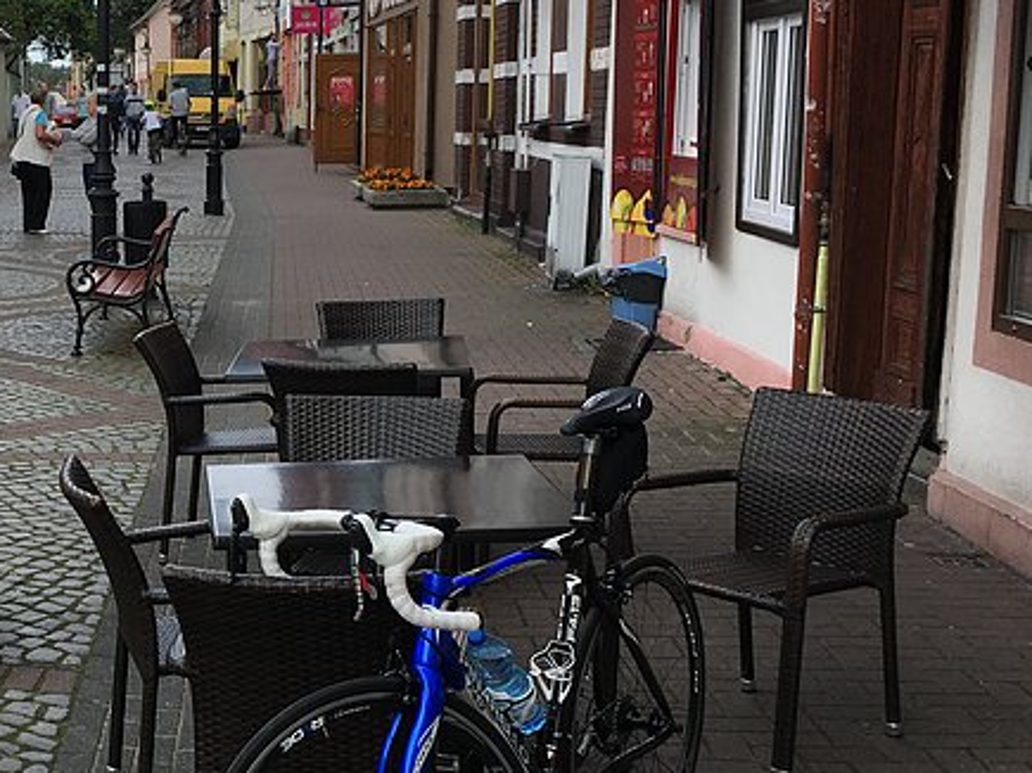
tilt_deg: -7.5
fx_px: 1788
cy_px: 362
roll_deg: +0.3
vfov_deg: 24.4
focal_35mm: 60
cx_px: 36
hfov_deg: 30.3
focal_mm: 4.15
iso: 25
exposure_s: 1/657
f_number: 2.2
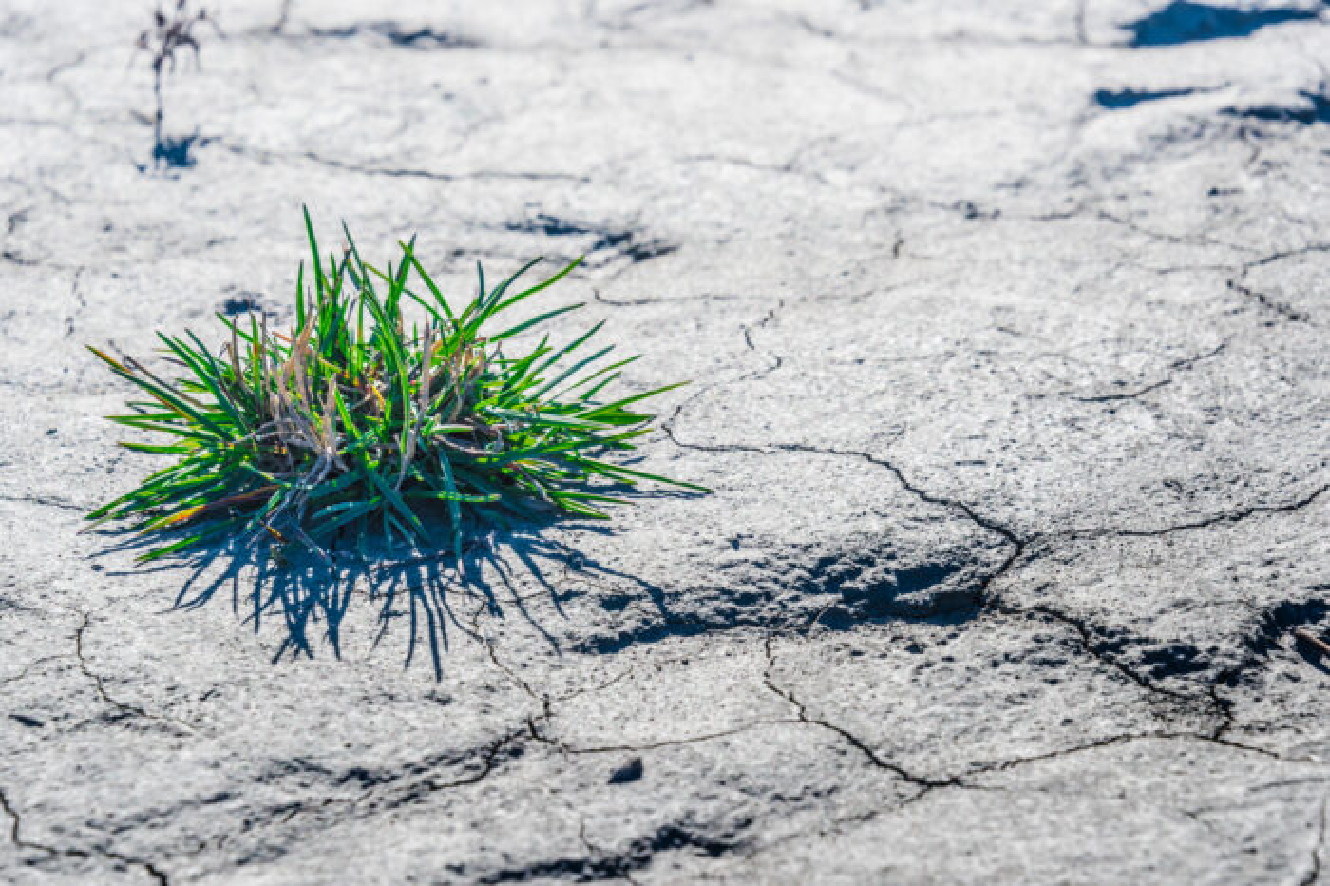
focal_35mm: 160
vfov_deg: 8.6
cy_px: 443
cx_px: 665
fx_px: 5908
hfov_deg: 12.8
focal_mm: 160
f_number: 10
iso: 200
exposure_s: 1/250
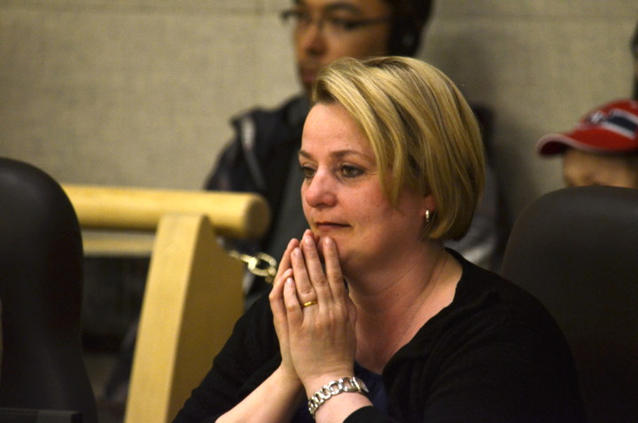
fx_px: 7959
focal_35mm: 450
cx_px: 319
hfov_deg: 4.6
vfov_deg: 3.0
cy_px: 212
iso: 1250
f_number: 6.3
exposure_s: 1/80
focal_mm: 300
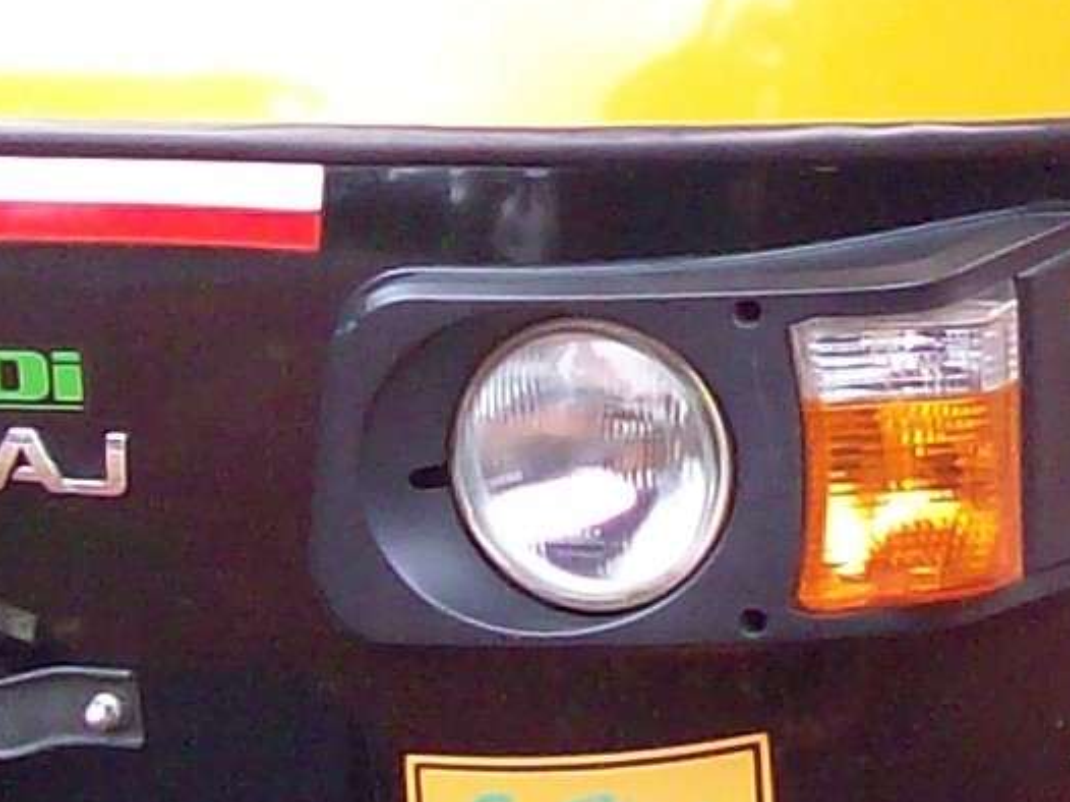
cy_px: -4
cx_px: 1072
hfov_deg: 11.1
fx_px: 5438
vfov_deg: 8.4
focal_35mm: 176
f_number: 2.7
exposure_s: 1/142
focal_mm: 6
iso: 80
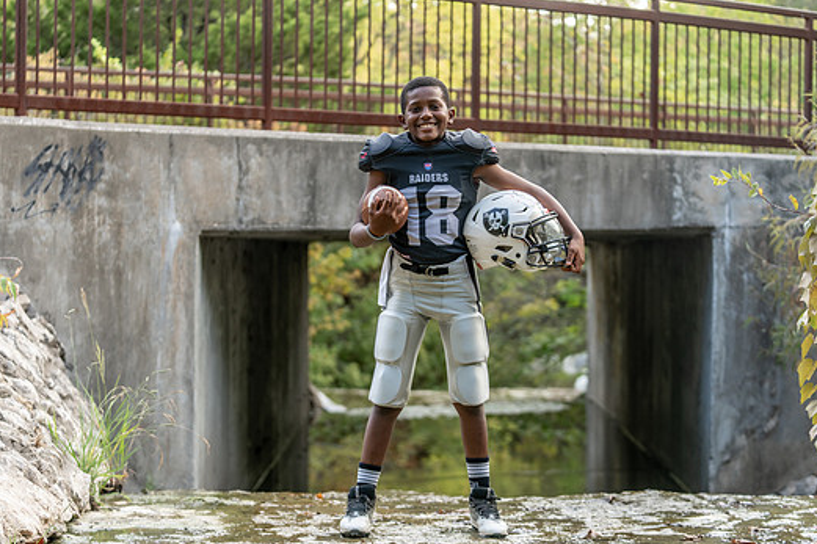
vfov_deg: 17.5
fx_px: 1770
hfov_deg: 26.0
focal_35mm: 78
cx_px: 412
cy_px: 259
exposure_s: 1/320
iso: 500
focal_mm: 70
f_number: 2.8
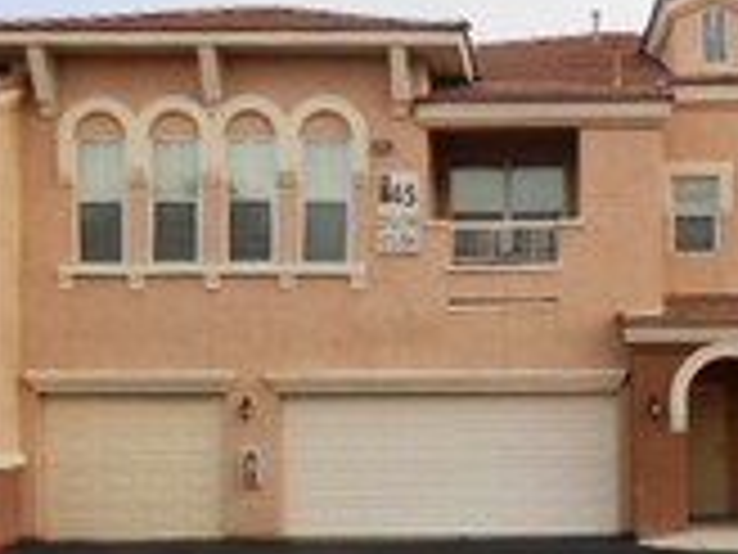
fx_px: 1173
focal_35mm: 55
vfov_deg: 26.4
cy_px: 374
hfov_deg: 34.2
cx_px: 549
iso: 80
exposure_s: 1/250
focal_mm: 4.6
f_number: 3.5
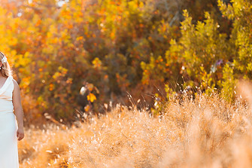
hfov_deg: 8.8
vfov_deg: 5.9
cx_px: 62
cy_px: 141
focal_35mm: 234
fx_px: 1637
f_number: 1.8
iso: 100
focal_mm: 135
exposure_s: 1/1250
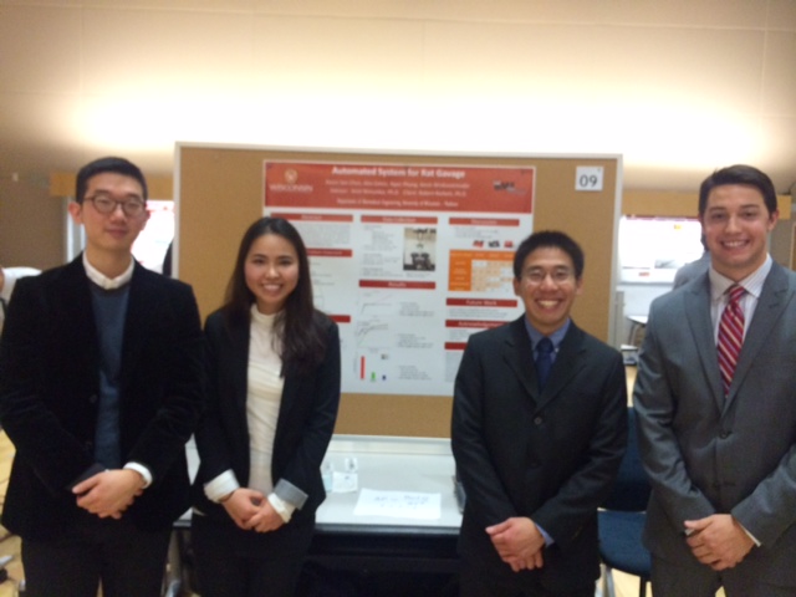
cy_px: 298
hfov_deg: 60.0
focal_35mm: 30
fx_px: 690
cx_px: 398
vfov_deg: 46.8
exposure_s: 1/30
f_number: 2.2
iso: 200
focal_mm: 4.12
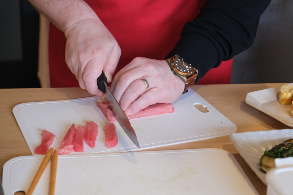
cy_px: 98
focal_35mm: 75
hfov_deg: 27.0
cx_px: 146
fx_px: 610
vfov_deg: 18.2
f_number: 4.8
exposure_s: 1/150
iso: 2500
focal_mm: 50
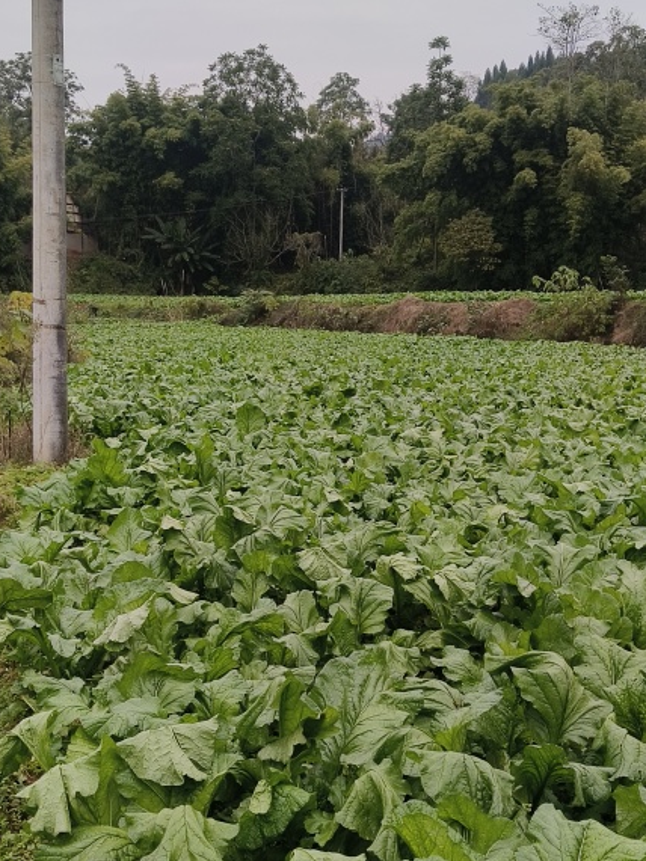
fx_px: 1070
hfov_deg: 33.6
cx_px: 358
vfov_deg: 43.8
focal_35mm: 43
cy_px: 467
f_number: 1.88
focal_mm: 5.56
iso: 100
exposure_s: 1/329
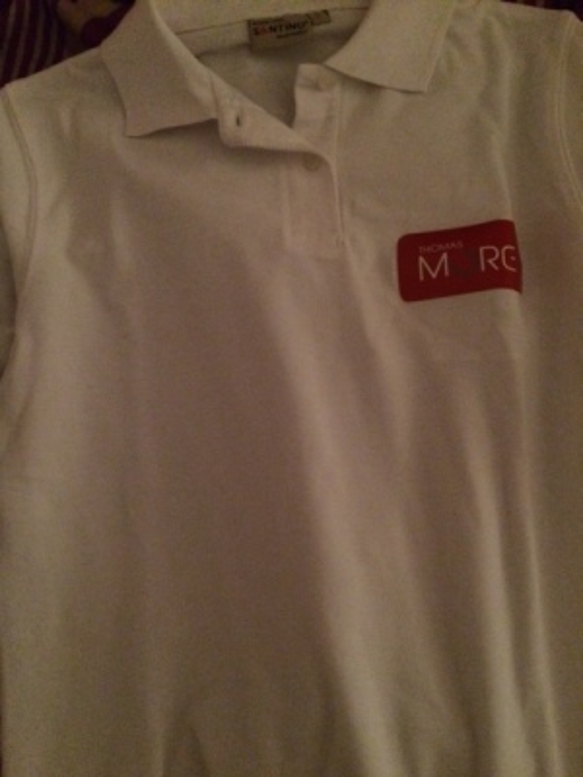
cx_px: 292
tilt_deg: -78.8
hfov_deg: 48.2
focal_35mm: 29
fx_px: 651
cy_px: 388
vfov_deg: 61.7
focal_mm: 4.15
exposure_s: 1/15
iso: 640
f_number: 2.2
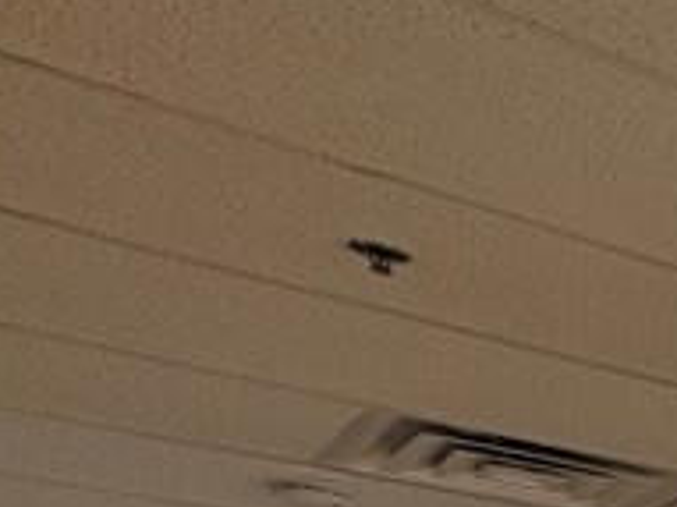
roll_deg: +1.4
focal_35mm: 75
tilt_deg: -5.1
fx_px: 1466
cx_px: 1779
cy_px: 1088
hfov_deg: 13.6
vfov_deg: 15.0
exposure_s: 1/120
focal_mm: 2.22
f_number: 2.2
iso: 125
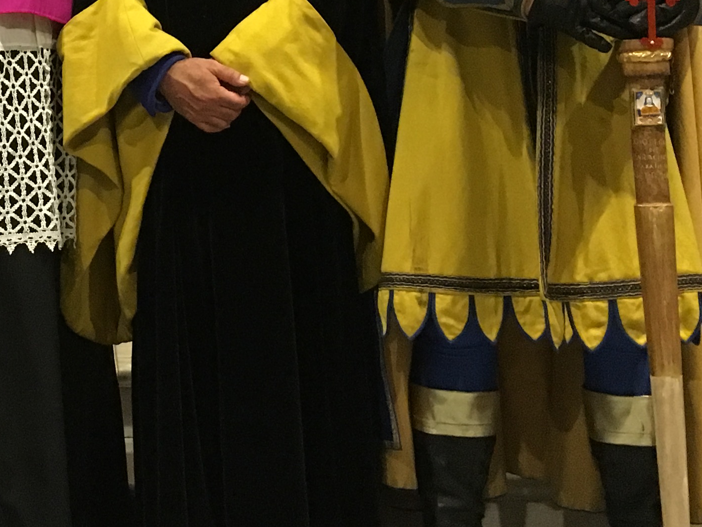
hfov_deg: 22.8
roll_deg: +0.9
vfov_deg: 17.3
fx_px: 1683
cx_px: 37
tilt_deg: +3.9
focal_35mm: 83
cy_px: -33
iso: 250
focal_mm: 4.15
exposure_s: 1/17
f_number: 2.2
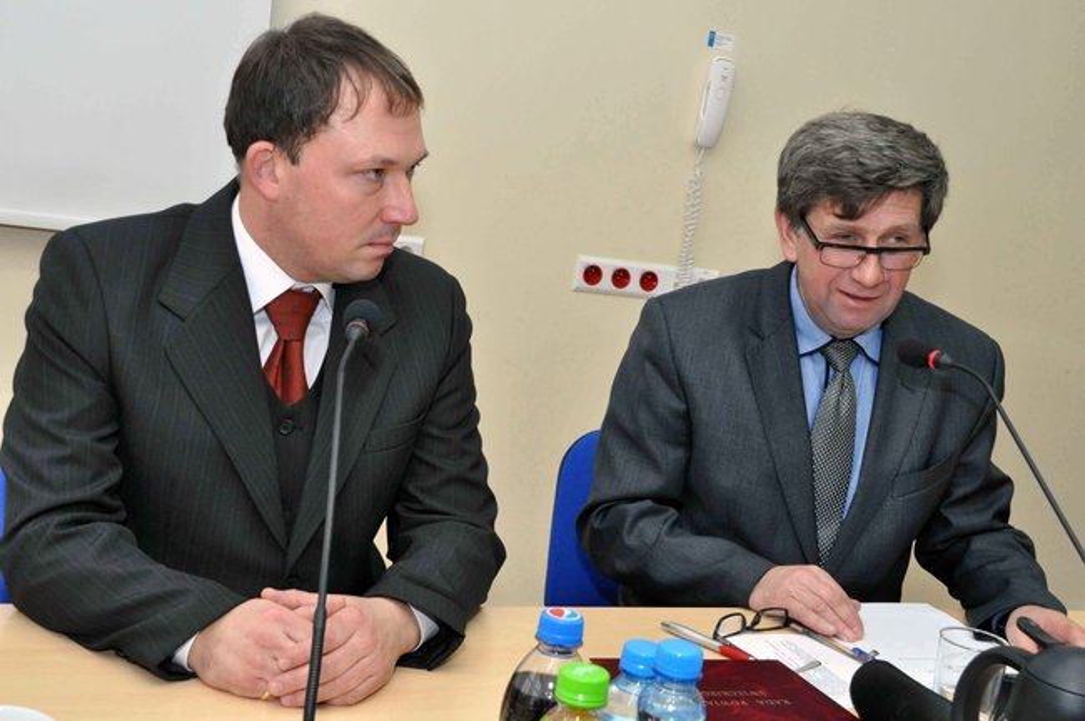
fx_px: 1445
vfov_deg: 28.0
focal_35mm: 48
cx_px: 542
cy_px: 360
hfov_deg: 41.2
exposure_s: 1/60
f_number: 11
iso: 1600
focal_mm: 32
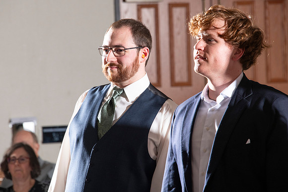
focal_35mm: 329
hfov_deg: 6.3
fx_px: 2634
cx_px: 130
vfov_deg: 4.2
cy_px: 87
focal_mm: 300
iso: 800
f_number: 9
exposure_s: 1/160
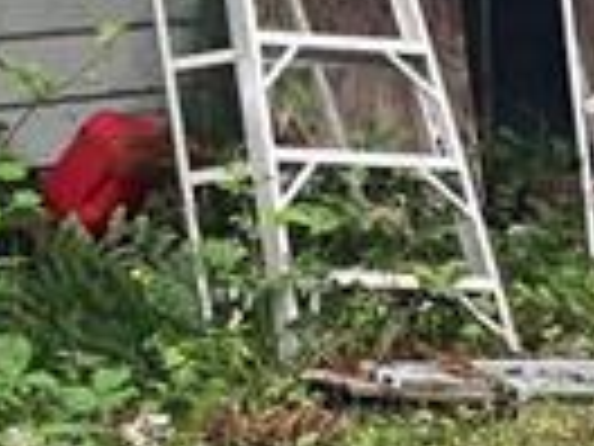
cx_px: -279
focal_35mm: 202
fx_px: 3466
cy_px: -396
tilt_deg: +5.4
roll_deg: +3.3
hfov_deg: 9.5
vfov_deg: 7.1
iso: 50
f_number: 1.6
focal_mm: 5.1
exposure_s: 1/696
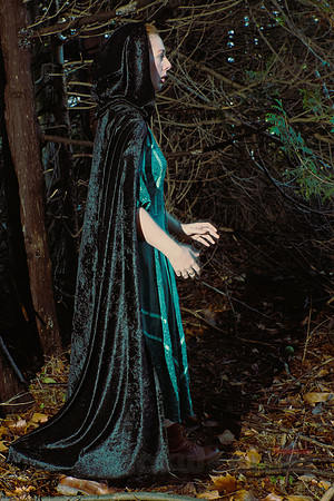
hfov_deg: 36.9
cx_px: 167
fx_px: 501
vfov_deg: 53.1
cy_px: 250
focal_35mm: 36
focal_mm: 24
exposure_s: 1/60
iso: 400
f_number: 5
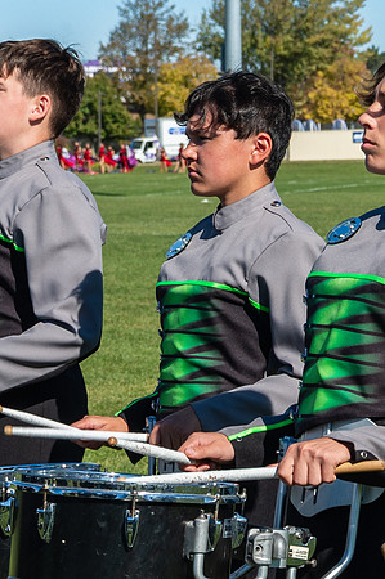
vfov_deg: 10.1
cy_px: 327
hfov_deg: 6.7
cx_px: 378
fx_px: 3280
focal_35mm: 204
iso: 320
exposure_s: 1/640
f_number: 10
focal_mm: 70
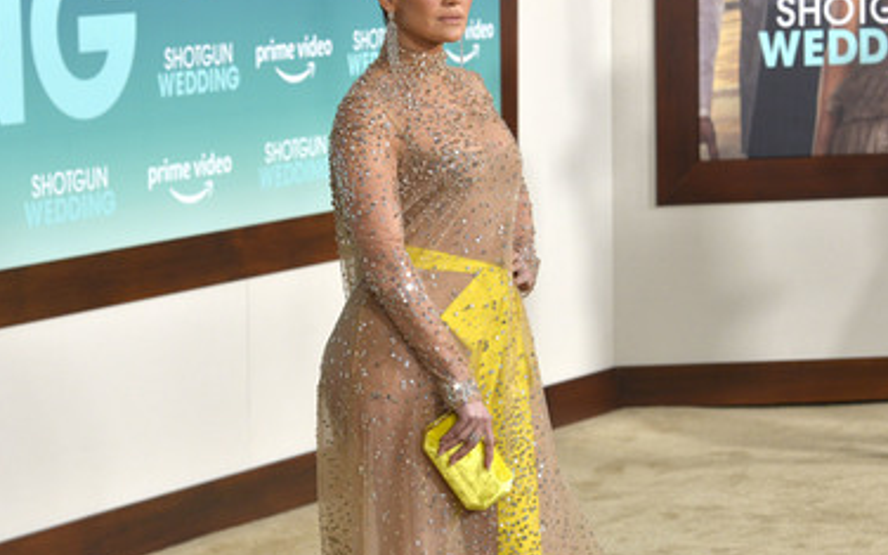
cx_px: 430
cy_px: 243
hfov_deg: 15.6
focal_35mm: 134
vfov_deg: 9.8
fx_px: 3243
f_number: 6.3
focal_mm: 110
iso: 2000
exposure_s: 1/320
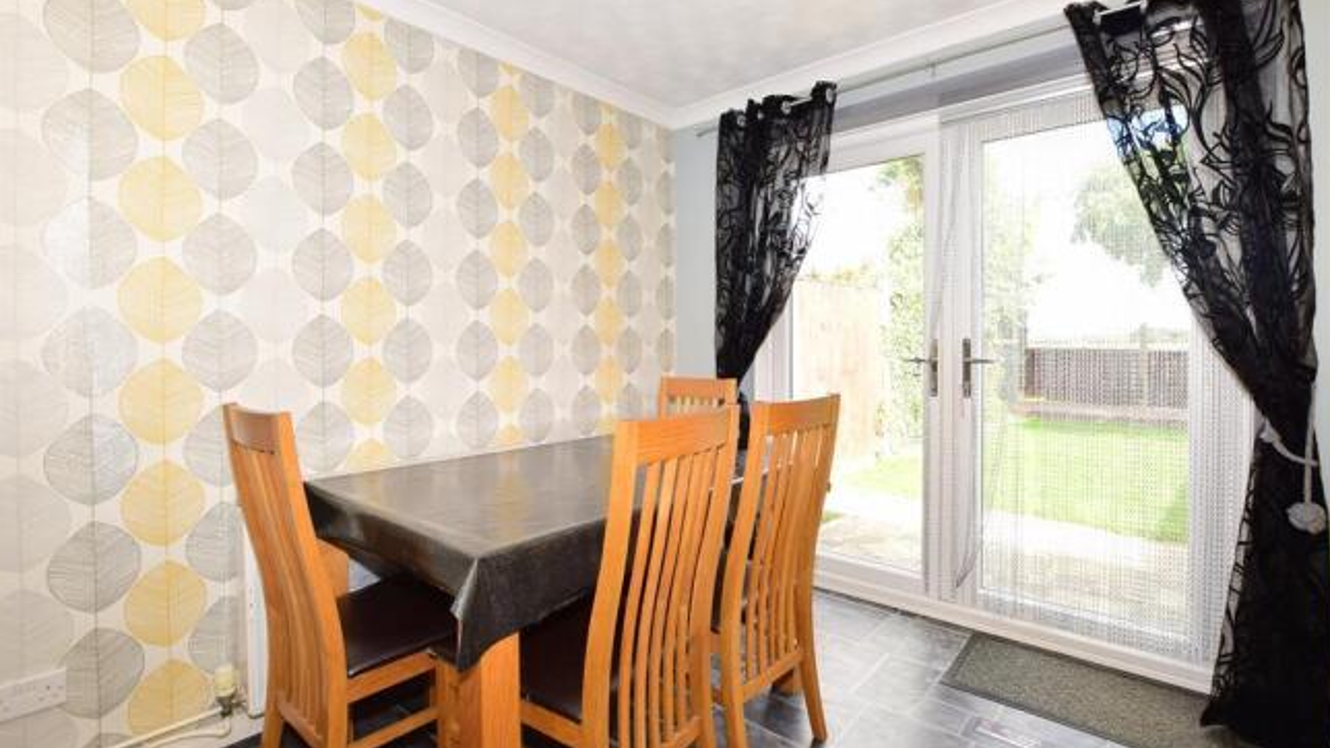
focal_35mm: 16
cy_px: 344
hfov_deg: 99.4
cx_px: 661
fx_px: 564
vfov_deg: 67.0
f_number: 9
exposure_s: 1/30
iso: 400
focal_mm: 10
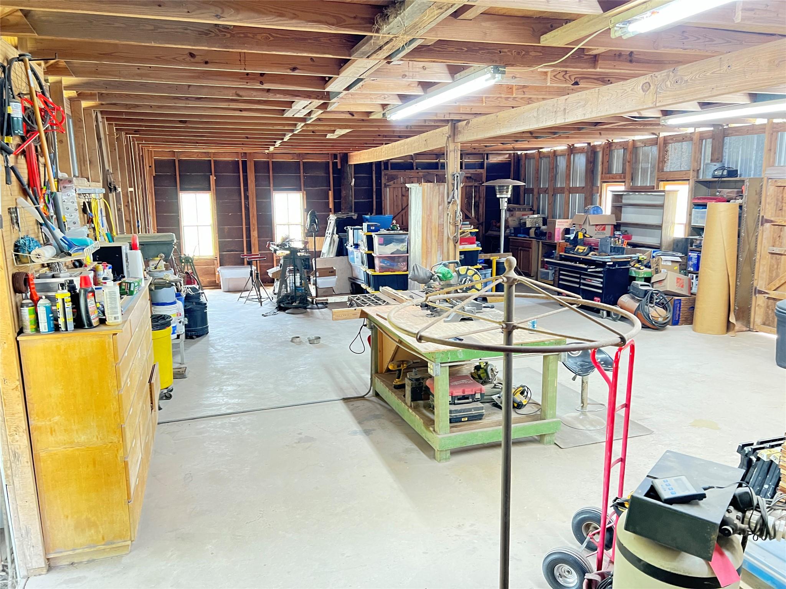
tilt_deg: -11.6
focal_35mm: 26
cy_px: 294
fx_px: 590
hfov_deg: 67.3
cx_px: 393
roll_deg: +1.2
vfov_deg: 53.1
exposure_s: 1/60
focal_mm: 5.7
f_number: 1.5
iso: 400
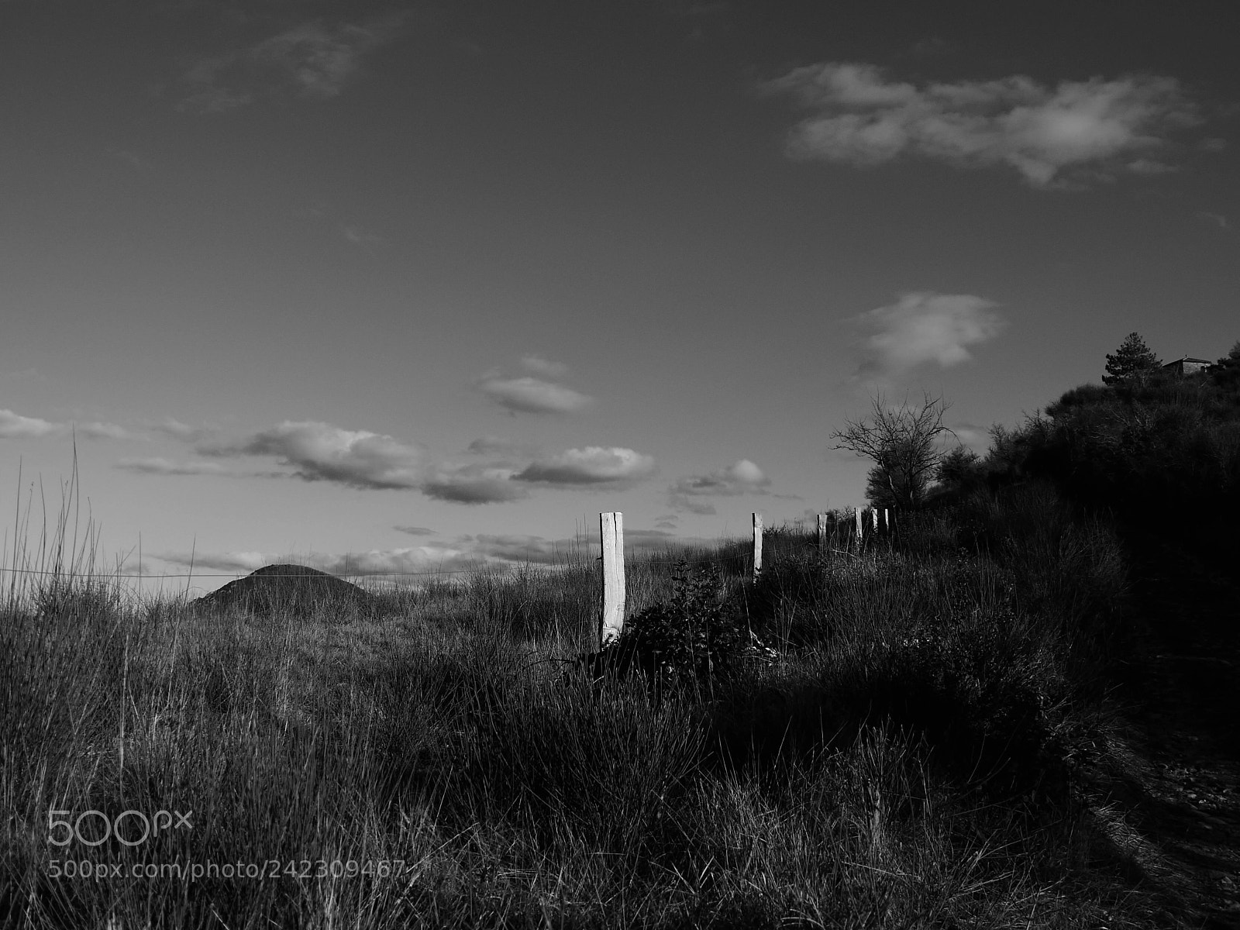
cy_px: 465
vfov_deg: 39.7
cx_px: 620
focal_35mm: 36
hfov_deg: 51.4
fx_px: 1290
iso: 200
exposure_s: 1/2500
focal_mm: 14
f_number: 3.5
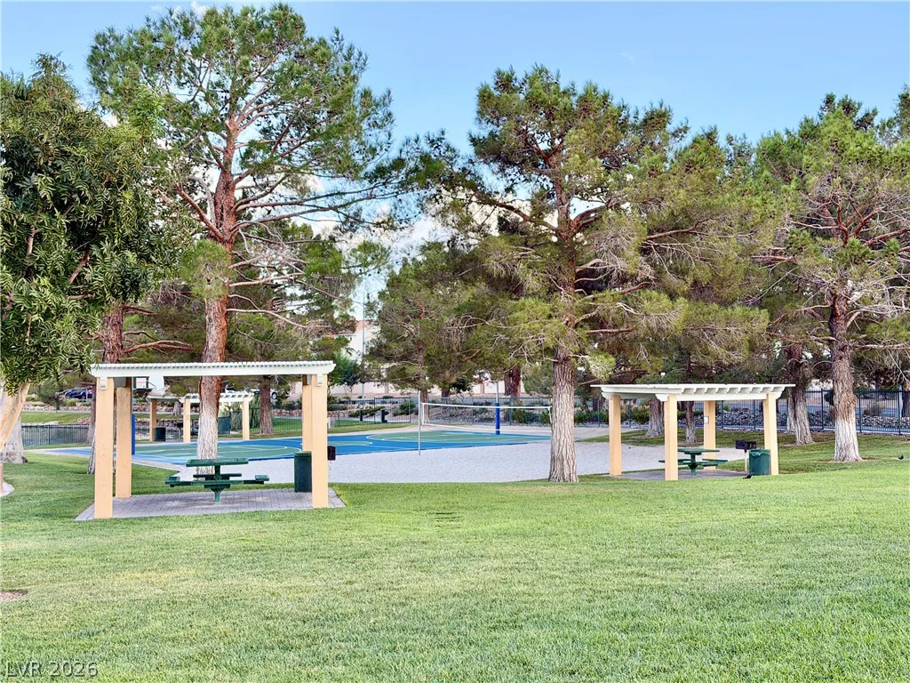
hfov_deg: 39.7
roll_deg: +0.1
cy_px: 342
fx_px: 1262
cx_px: 455
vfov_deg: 30.3
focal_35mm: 48
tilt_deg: +0.7
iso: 100
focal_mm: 6.76
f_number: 1.78
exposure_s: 1/837
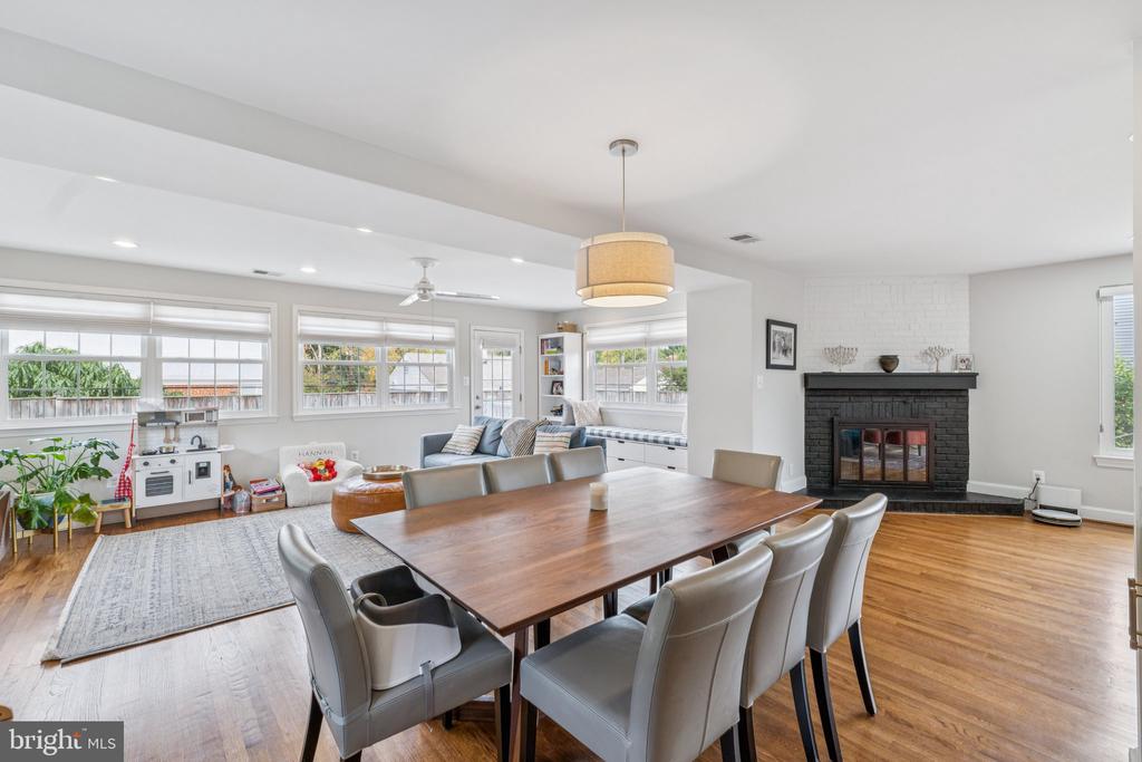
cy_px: 381
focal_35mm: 15
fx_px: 476
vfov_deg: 77.3
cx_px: 571
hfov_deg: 100.4
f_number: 9
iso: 250
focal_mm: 10
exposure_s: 1/13
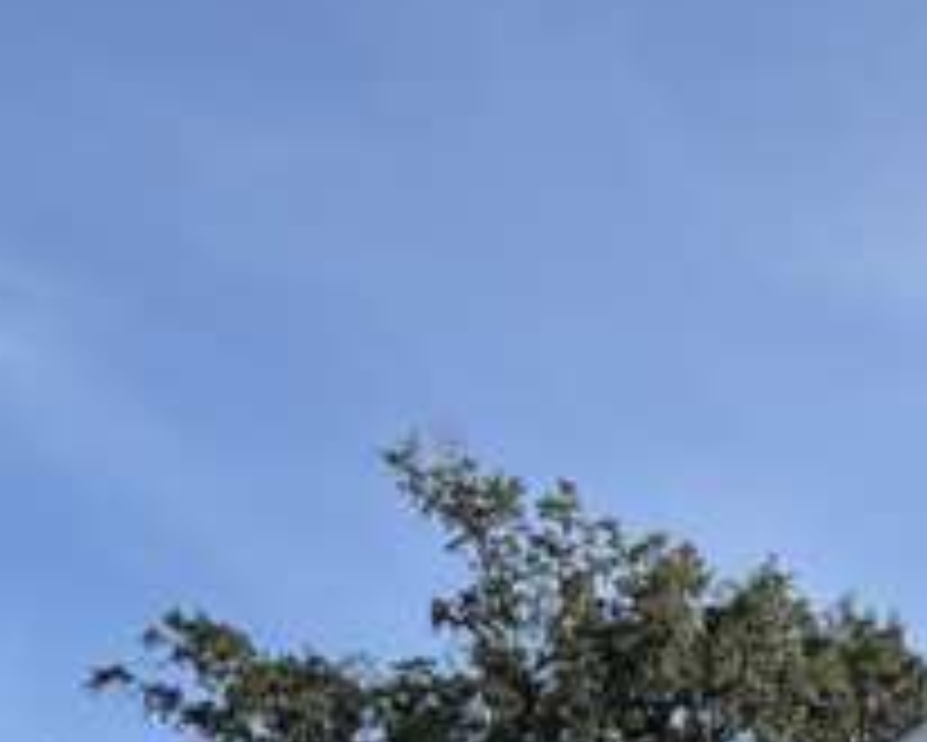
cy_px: 1250
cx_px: 1080
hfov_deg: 30.6
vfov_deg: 21.4
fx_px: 1455
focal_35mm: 53
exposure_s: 1/770
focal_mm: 2.22
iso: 40
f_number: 2.2
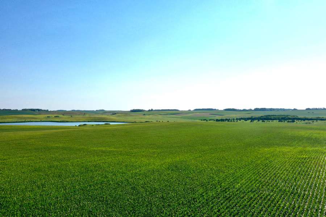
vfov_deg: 46.4
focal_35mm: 28
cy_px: 108
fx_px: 254
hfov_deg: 65.5
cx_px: 163
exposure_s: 1/200
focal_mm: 10.26
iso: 100
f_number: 11
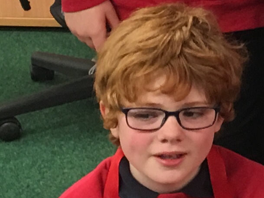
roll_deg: -2.3
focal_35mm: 192
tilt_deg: -17.1
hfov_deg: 8.7
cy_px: 12
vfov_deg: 7.7
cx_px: 756
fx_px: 1465
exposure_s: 1/17
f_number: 2.2
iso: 64
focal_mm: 4.15
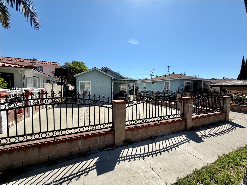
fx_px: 100
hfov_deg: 102.1
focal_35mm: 14
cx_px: 124
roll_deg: -1.7
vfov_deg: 85.7
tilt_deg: -3.6
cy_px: 92
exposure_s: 1/1125
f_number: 2.2
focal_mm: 2.22
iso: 20
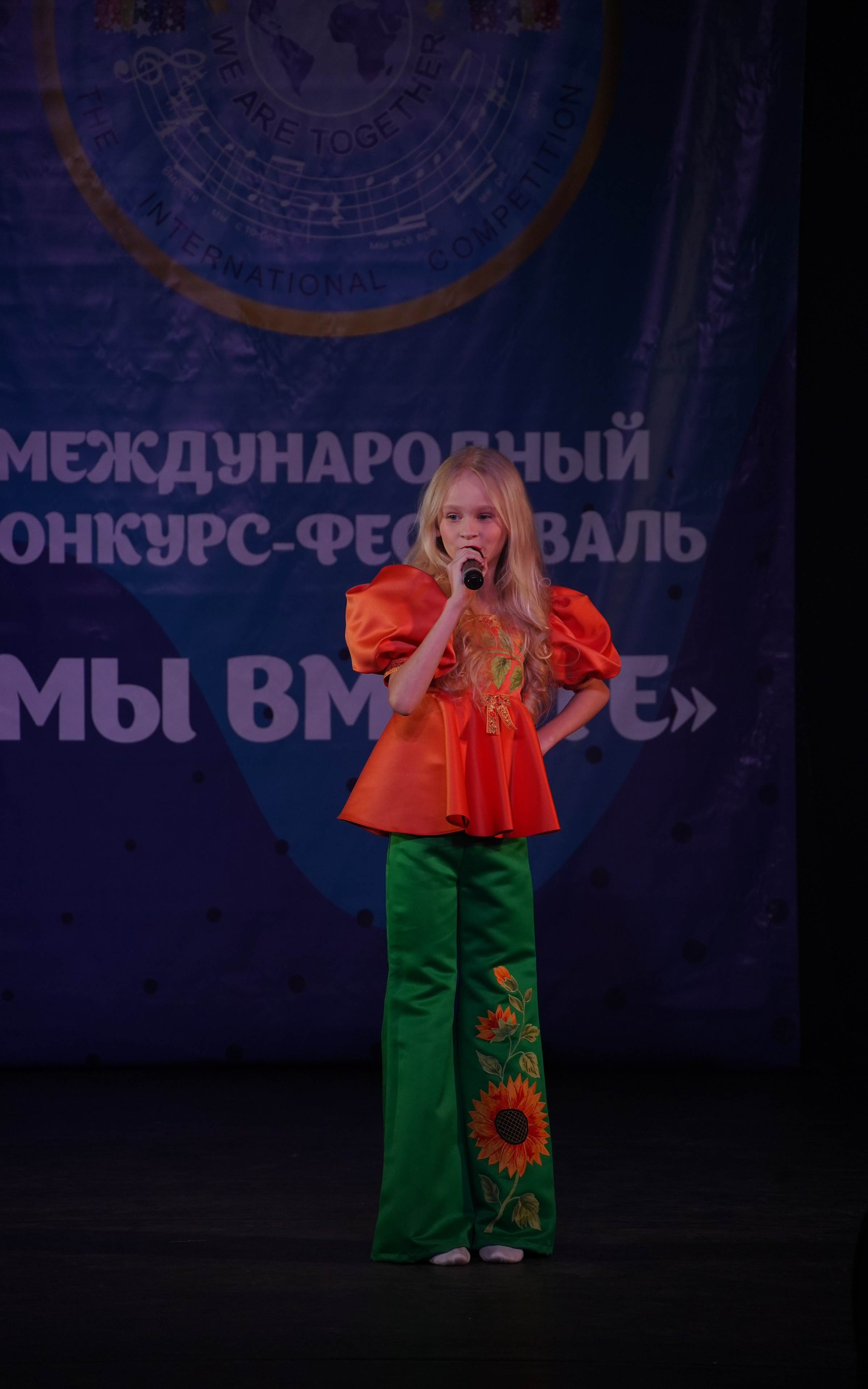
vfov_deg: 10.2
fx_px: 7796
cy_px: 694
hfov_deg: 6.4
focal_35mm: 206
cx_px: 423
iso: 1600
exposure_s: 1/400
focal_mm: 202
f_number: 5.6
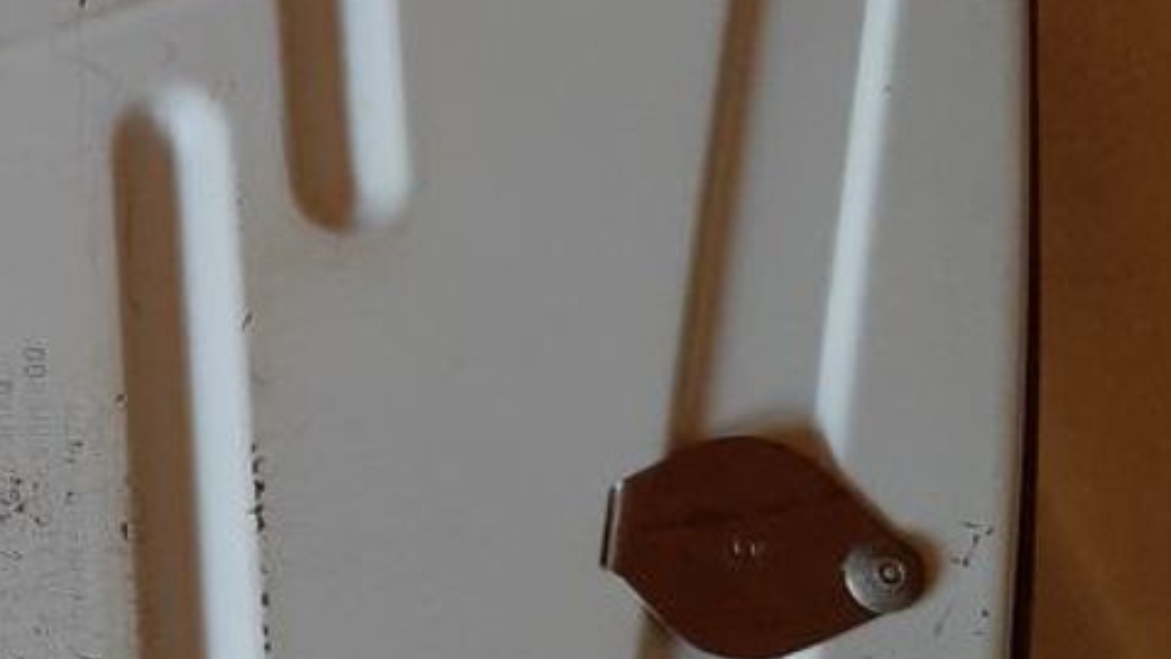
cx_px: 20
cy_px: 401
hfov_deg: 25.6
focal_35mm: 79
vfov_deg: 15.3
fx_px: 2453
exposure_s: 1/60
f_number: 1.7
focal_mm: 3.93
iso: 200
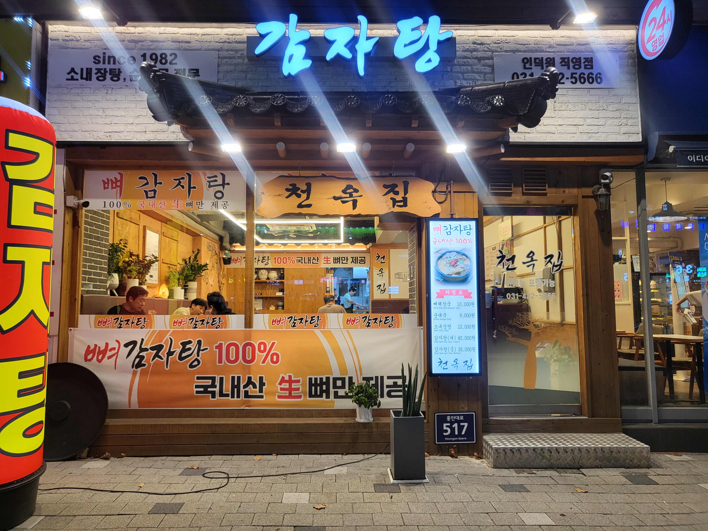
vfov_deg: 53.1
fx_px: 532
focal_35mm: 26
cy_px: 266
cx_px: 354
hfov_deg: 67.3
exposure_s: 1/120
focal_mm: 4.25
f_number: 1.8
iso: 160
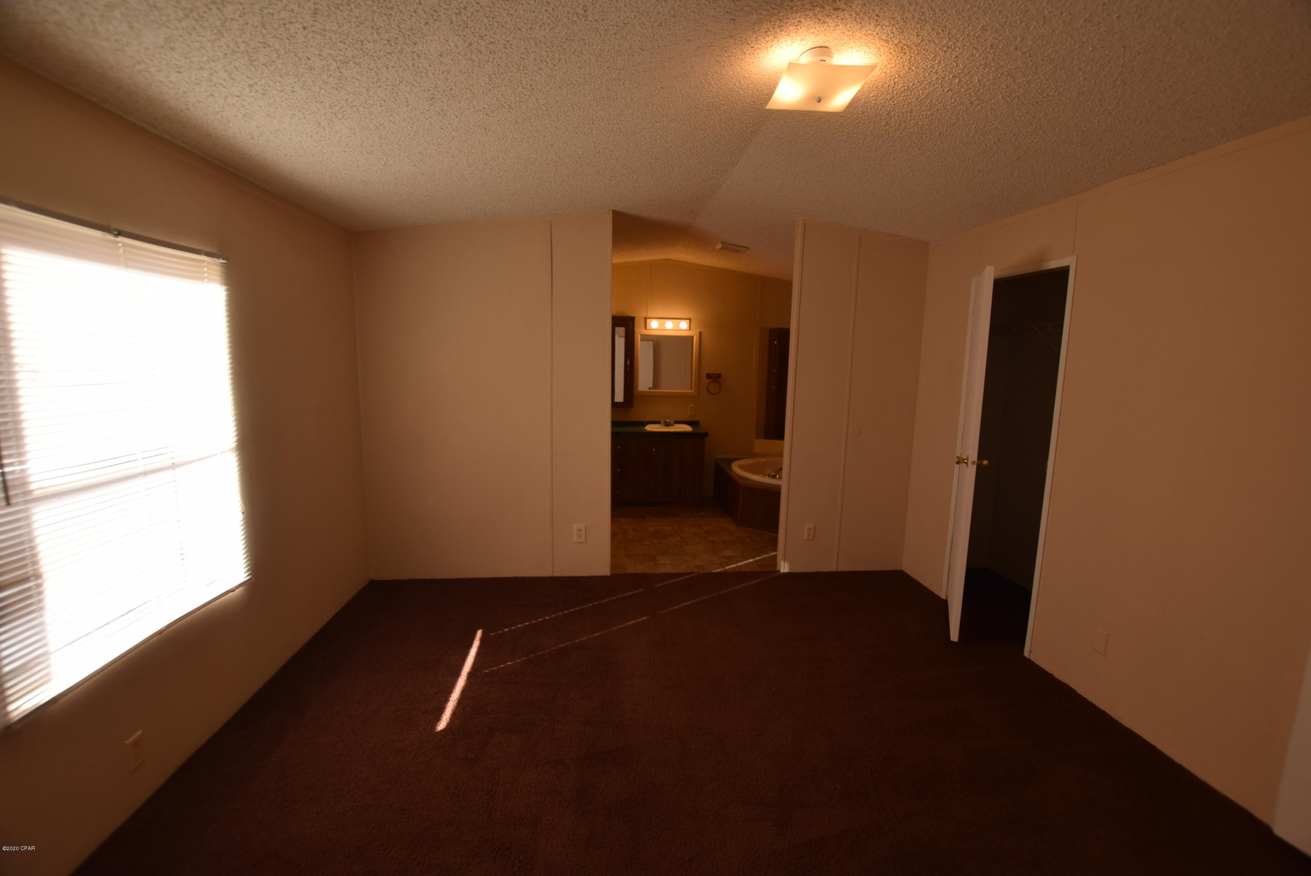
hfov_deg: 100.3
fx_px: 547
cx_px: 656
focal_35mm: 15
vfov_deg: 77.4
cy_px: 438
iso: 180
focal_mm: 10
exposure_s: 1/125
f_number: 5.6
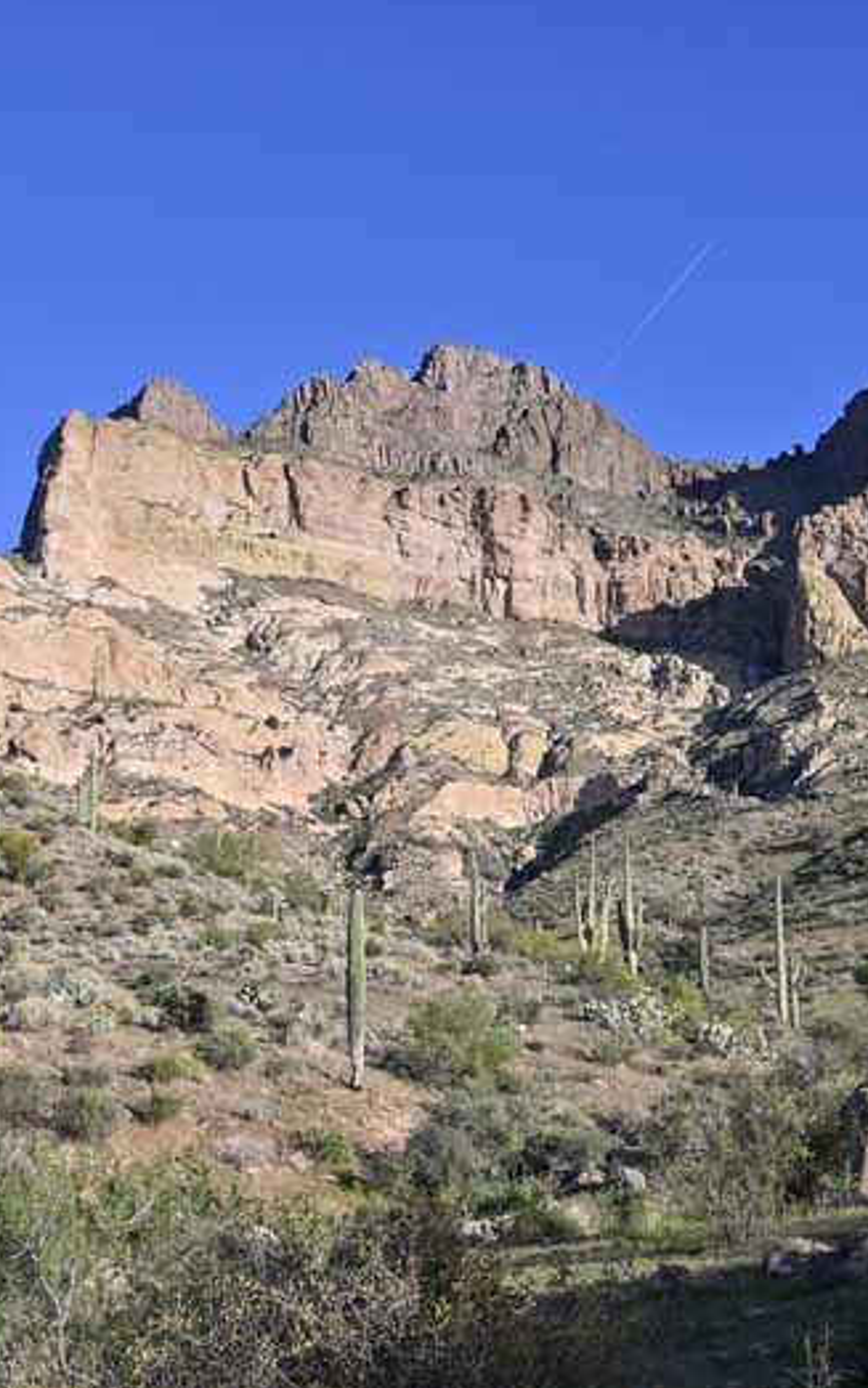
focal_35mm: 54
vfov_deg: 37.7
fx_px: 2035
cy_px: 693
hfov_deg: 23.9
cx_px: 621
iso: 100
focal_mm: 34.5
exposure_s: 1/800
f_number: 5.6
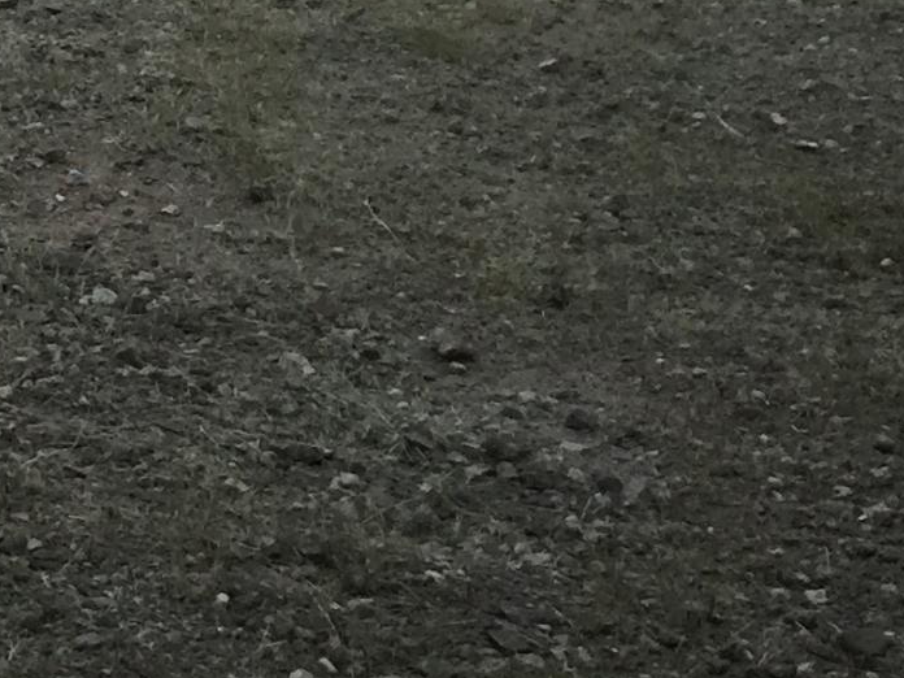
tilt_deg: -12.2
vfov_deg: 11.6
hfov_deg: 13.4
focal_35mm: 125
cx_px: -934
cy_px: -173
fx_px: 3264
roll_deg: +0.8
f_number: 2.2
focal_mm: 4.15
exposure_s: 1/30
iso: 32
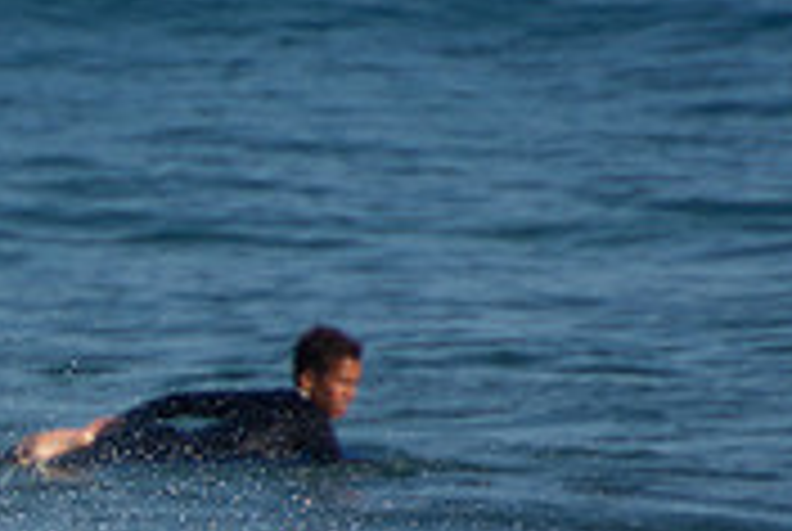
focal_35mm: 1975
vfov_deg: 0.7
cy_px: 754
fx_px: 43523
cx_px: -256
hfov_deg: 1.0
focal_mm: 400
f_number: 5.6
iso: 160
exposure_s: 1/1000
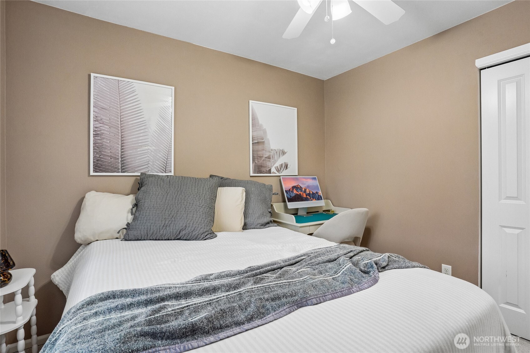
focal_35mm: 17
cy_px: 176
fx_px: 250
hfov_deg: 93.3
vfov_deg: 70.4
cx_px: 265
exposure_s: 1/60
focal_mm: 17
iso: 2000
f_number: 8
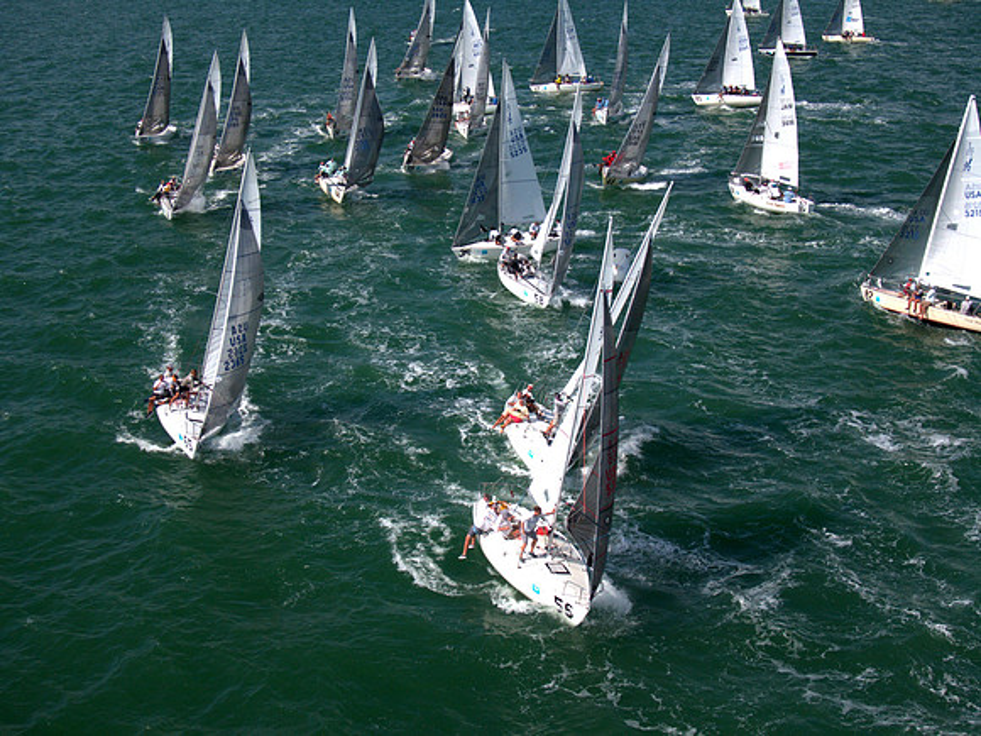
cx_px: 490
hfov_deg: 39.7
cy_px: 368
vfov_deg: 30.3
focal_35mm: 48
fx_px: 1360
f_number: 3.8
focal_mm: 8.6
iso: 100
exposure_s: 1/1250
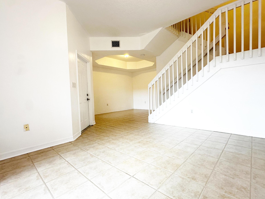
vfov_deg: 74.7
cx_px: 139
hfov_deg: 91.0
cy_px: 100
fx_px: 130
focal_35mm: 17
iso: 100
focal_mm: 2.22
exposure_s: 1/120
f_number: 2.2
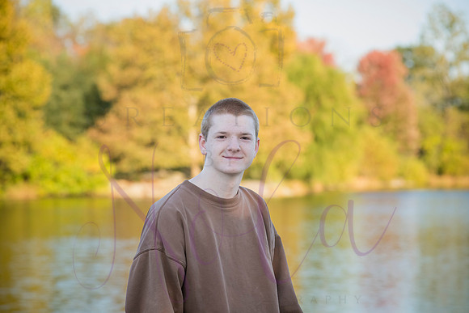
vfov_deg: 11.0
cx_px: 234
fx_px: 1629
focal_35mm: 125
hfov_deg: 16.4
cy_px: 156
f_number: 5.6
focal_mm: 125
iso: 400
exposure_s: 1/400
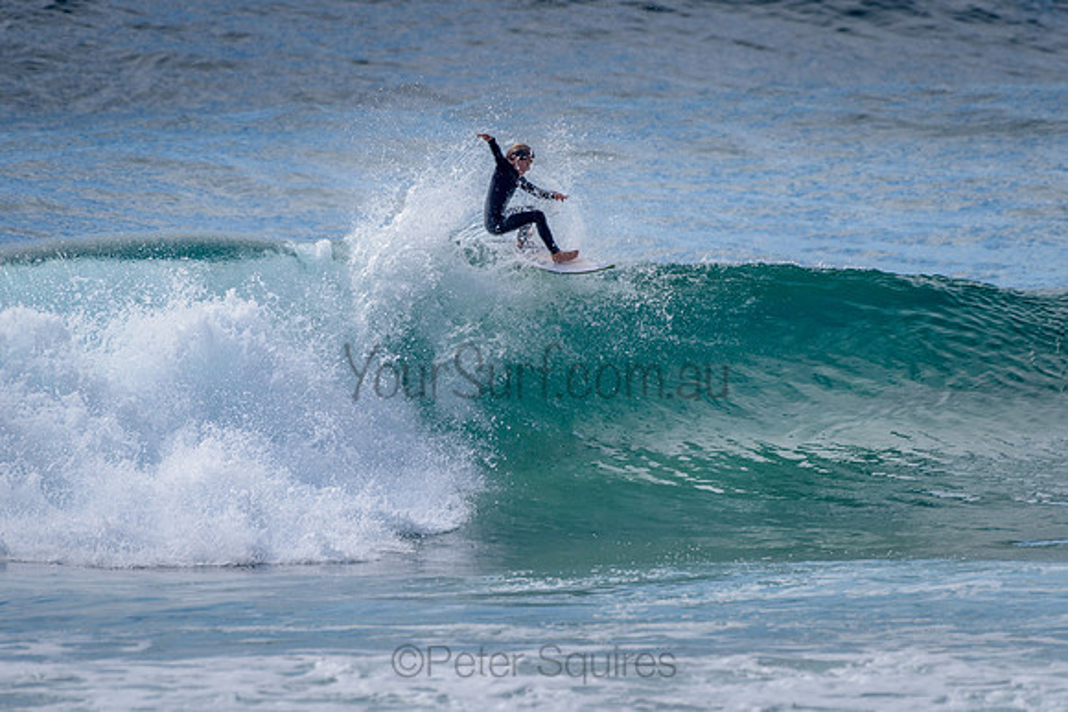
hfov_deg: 3.4
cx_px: 564
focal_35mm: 613
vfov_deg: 2.2
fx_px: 18194
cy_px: 400
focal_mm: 500
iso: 140
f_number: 5.6
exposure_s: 1/2000
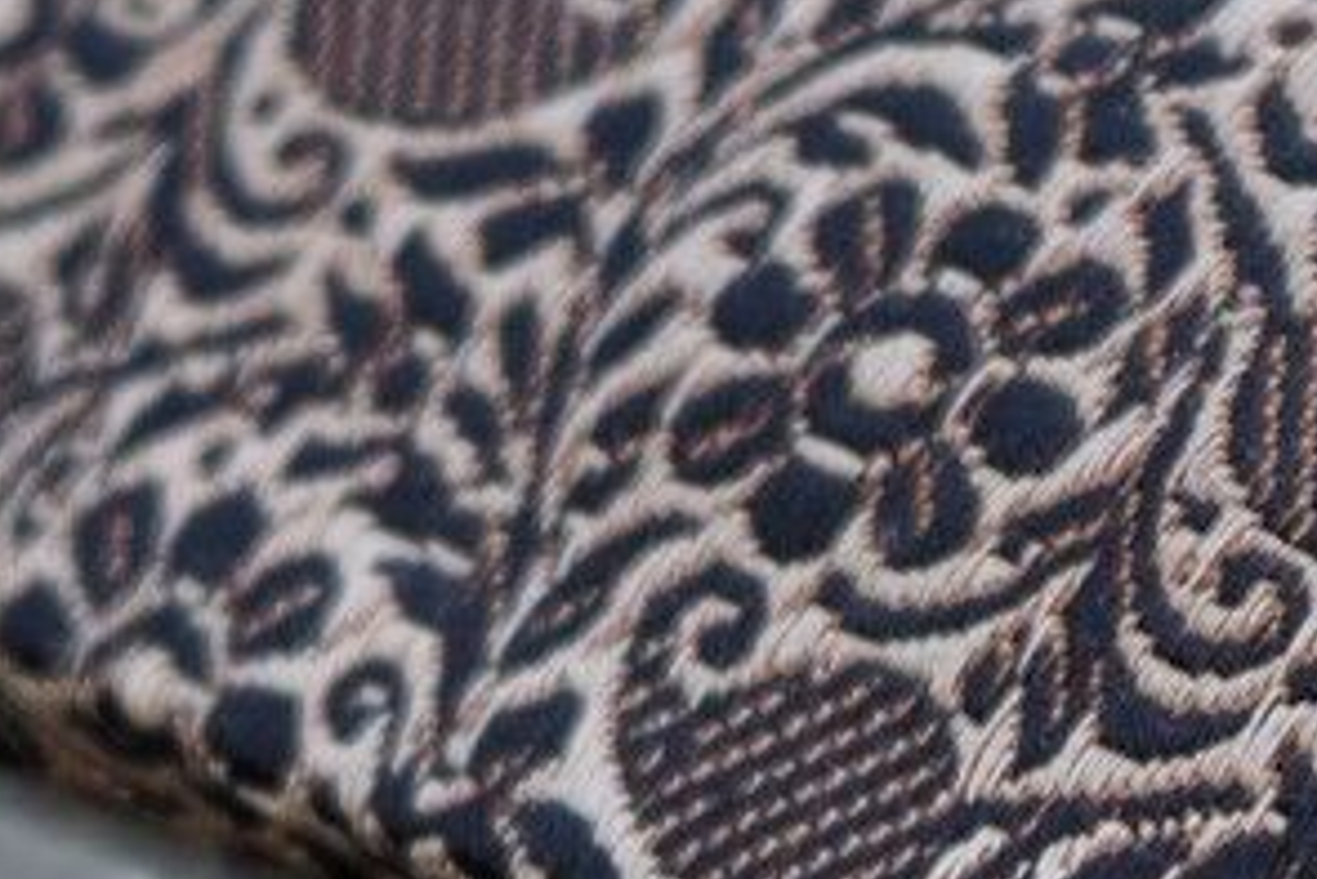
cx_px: 165
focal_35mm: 312
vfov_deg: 4.4
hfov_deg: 6.6
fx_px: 11419
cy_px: 868
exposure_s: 1/100
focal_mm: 30.63
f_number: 4
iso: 100
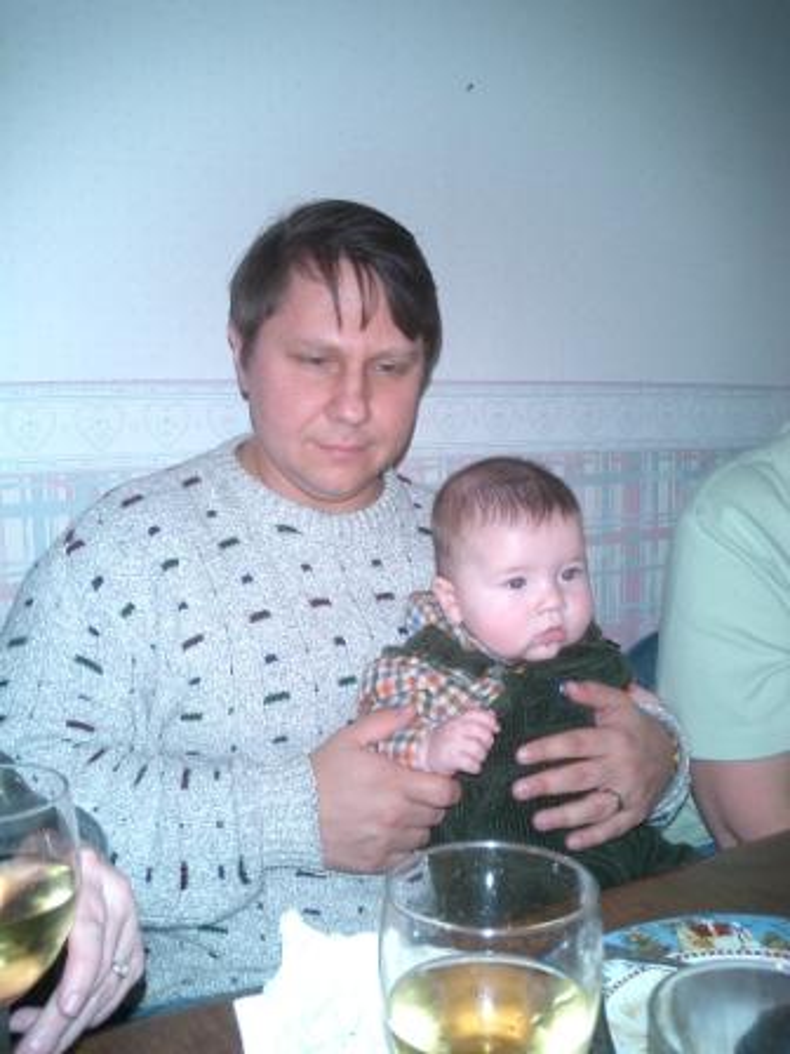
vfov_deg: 52.6
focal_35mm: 35
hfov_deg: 40.7
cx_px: 395
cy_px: 527
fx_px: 1065
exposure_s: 1/40
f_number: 4.2
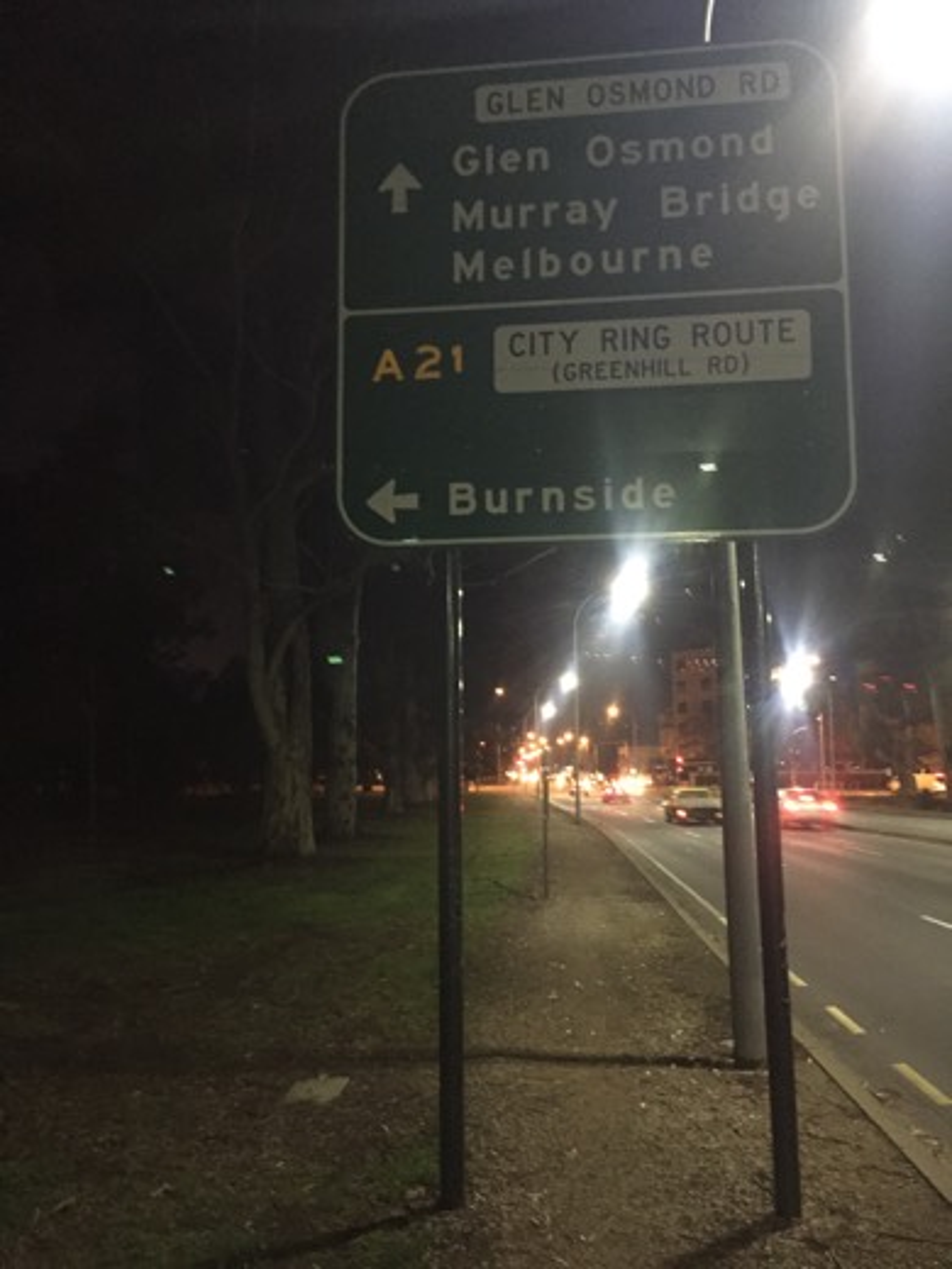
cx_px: 476
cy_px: 634
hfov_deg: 48.2
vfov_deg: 61.7
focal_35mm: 29
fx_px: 1063
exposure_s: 1/15
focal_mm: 4.15
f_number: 2.2
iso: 800
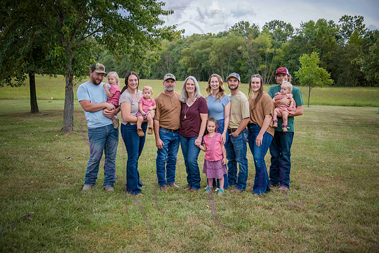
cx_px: 190
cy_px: 126
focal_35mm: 38
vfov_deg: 35.1
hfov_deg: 50.7
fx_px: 400
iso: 400
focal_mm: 38
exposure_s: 1/500
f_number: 4.5
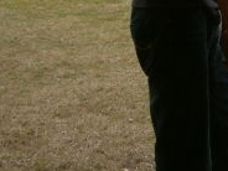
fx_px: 1344
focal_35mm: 204
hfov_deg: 9.3
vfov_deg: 7.2
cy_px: -6
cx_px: 395
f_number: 3.4
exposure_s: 1/200
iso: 80
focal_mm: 8.3
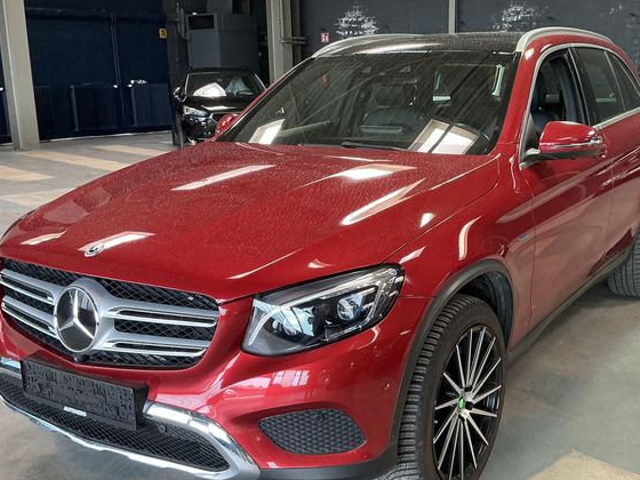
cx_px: 377
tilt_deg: -16.2
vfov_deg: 35.8
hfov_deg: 46.6
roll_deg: +2.7
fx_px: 740
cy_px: 285
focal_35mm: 40
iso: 64
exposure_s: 1/68
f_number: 1.8
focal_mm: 3
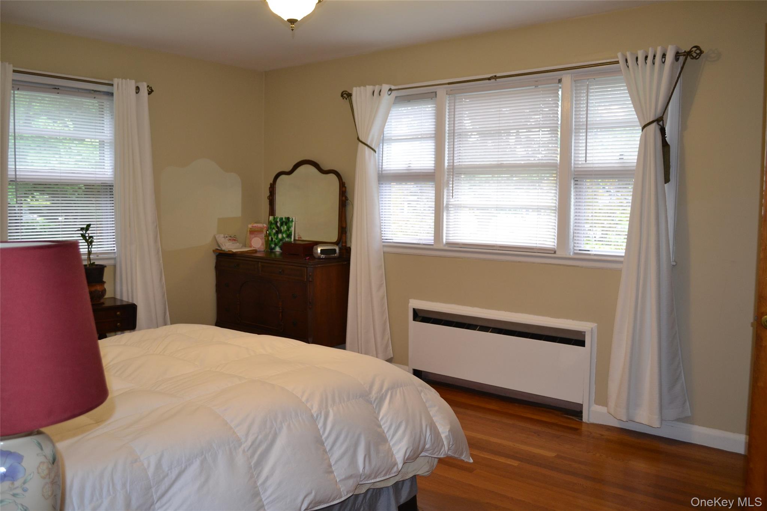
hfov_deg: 61.9
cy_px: 256
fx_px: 639
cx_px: 384
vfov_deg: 43.6
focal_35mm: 30
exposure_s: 1/60
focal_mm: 20
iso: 500
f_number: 3.8
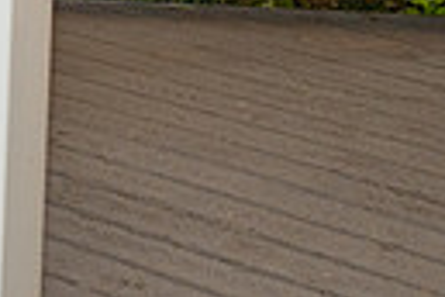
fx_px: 2559
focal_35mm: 207
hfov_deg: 9.4
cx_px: -400
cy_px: -368
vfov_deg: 6.4
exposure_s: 1/200
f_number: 4
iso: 1600
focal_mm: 46
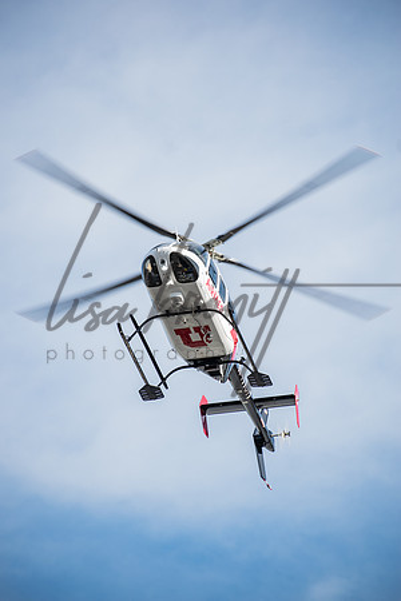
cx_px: 200
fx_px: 3383
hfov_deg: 6.8
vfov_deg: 10.2
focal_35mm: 202
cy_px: 300
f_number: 4.8
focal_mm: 135
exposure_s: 1/320
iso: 100
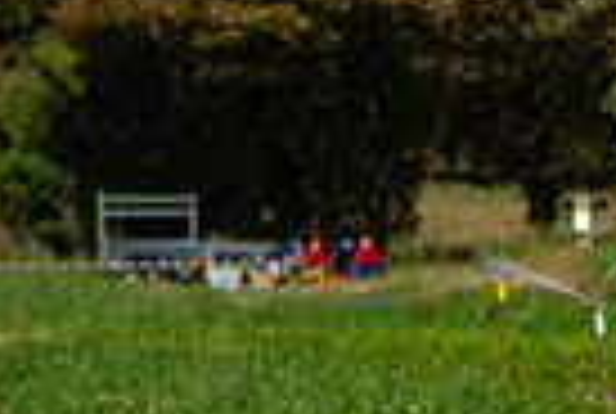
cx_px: 1263
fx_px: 5968
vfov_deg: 3.9
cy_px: 659
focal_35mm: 348
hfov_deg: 5.8
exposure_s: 1/8000
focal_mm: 55
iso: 100
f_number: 4
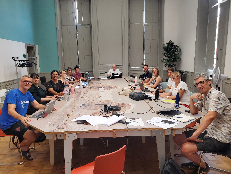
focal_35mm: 26
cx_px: 116
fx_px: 174
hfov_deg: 67.3
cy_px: 87
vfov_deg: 53.1
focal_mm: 4.3
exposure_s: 1/100
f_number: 2.4
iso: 200
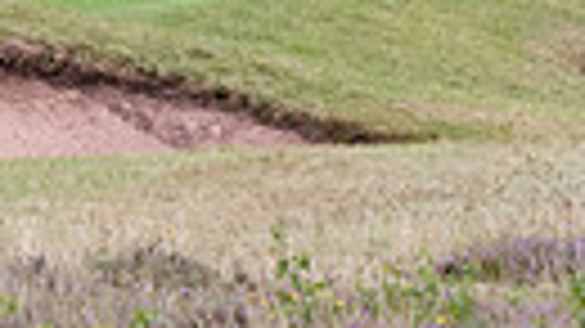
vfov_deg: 0.9
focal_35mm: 1400
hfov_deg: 1.5
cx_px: -234
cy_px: -425
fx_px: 21708
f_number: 5.6
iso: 1600
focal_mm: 200
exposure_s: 1/1000
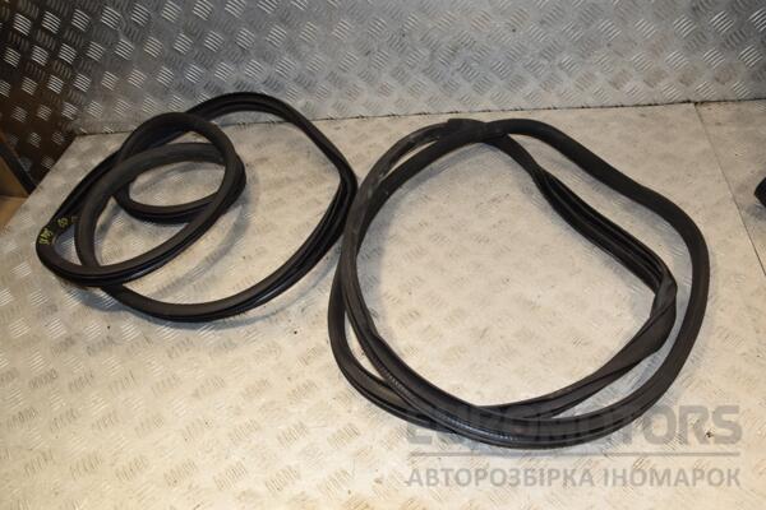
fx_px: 670
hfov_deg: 59.5
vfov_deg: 41.7
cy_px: 255
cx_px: 383
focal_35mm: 32
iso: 800
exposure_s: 1/200
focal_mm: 21
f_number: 8
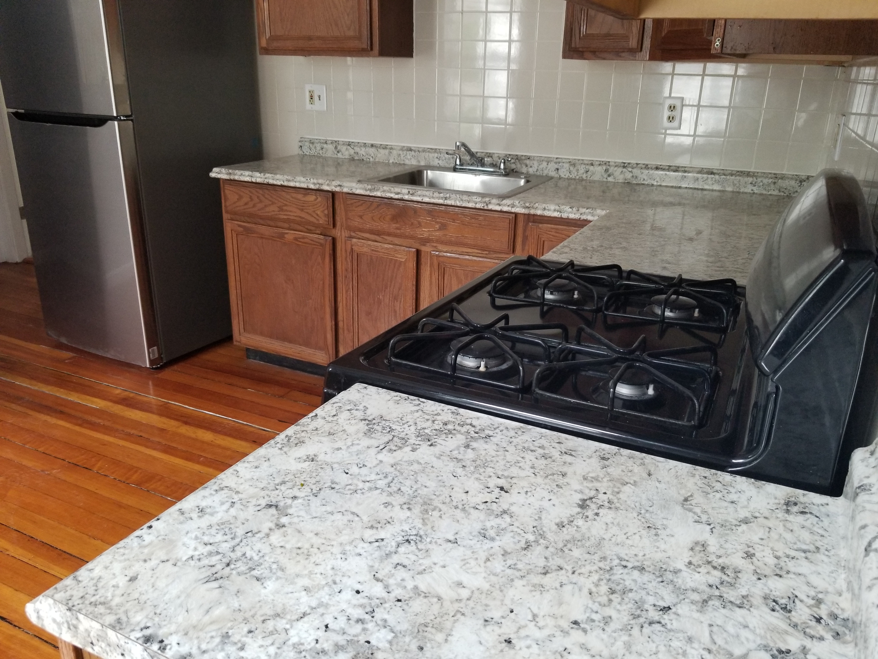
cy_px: 330
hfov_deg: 67.3
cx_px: 439
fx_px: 659
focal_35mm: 26
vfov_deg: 53.1
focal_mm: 4.3
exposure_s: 1/60
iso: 200
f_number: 1.7
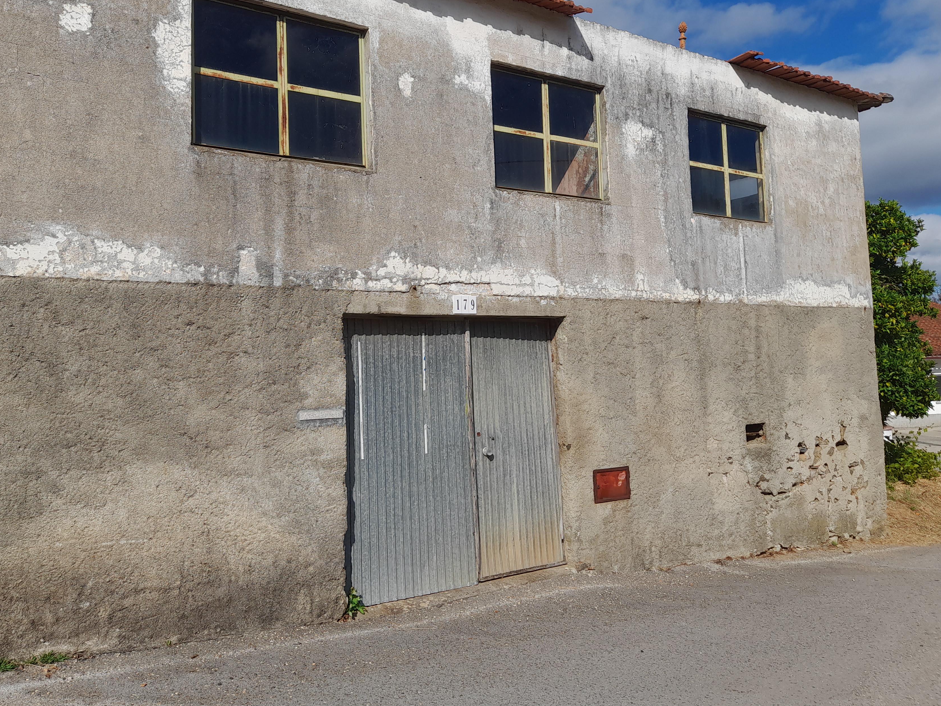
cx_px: 459
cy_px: 309
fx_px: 816
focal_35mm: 30
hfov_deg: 60.0
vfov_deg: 46.7
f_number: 2
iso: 20
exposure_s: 1/1362
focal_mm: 4.6
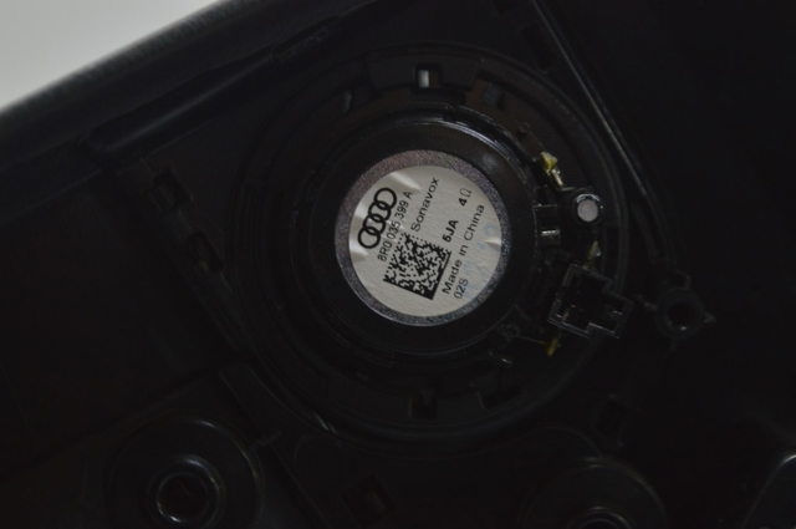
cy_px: 264
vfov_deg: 16.5
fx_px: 1822
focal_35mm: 82
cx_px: 398
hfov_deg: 24.6
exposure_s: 1/20
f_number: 5.6
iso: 400
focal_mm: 55
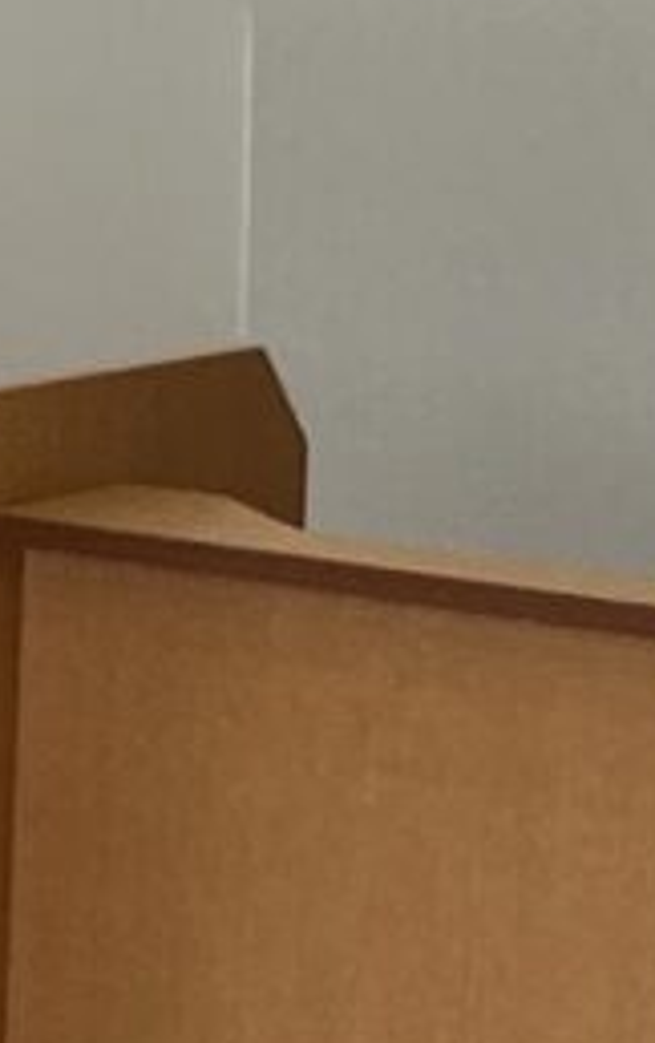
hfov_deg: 8.2
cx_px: -906
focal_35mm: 147
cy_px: 129
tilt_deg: -2.7
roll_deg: -1.2
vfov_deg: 14.1
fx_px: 4185
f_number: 2.2
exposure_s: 1/99
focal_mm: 2.22
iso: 64
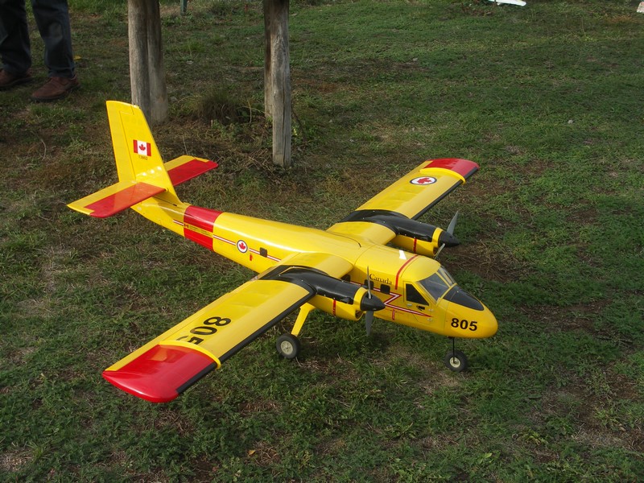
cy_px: 242
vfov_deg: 30.9
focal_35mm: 47
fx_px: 874
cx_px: 322
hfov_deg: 40.4
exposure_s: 1/125
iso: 50
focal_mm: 12.2
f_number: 4.5
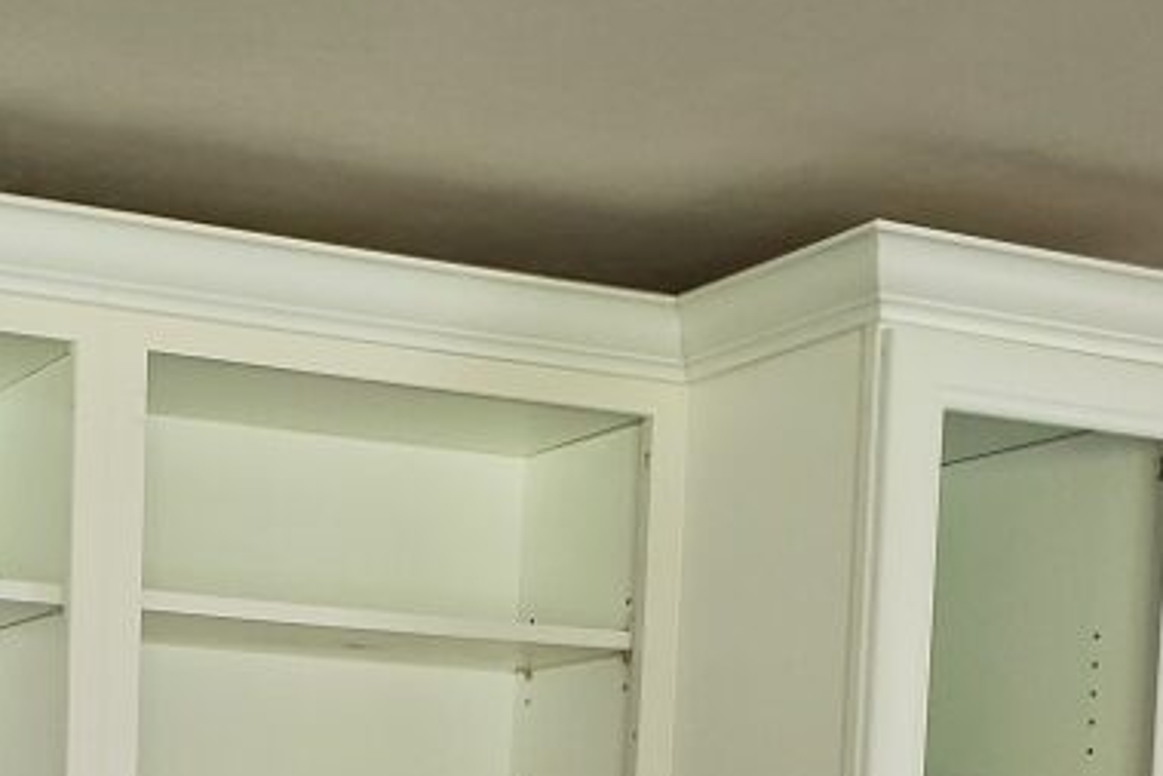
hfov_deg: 26.9
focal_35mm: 73
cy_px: 1141
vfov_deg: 17.0
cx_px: 144
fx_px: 2359
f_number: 2.4
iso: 200
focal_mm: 4.3
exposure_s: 1/59
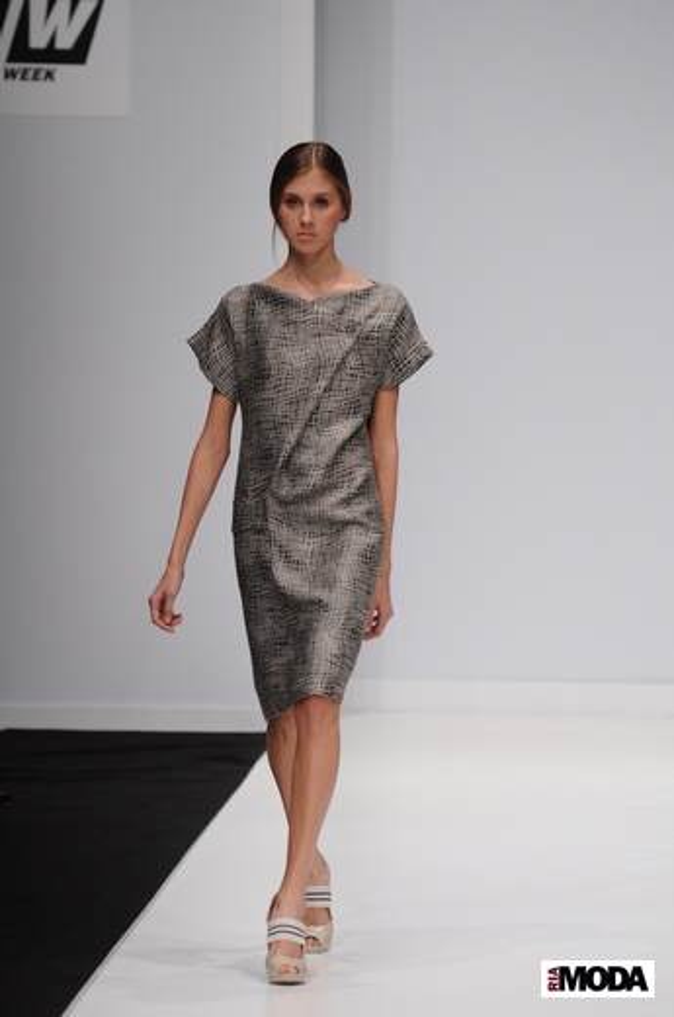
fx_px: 7185
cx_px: 337
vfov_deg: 8.1
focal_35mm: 255
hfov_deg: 5.4
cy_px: 508
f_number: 4
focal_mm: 170
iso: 800
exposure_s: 1/200
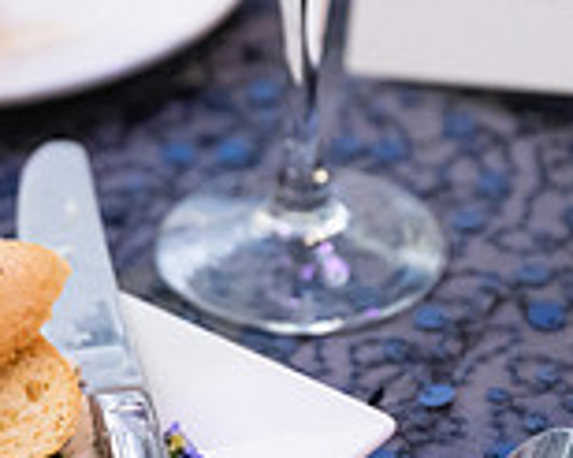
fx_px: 4186
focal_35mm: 247
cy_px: 292
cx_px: -30
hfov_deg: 7.8
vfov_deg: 6.3
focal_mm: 70
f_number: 2.8
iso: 3200
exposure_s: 1/200
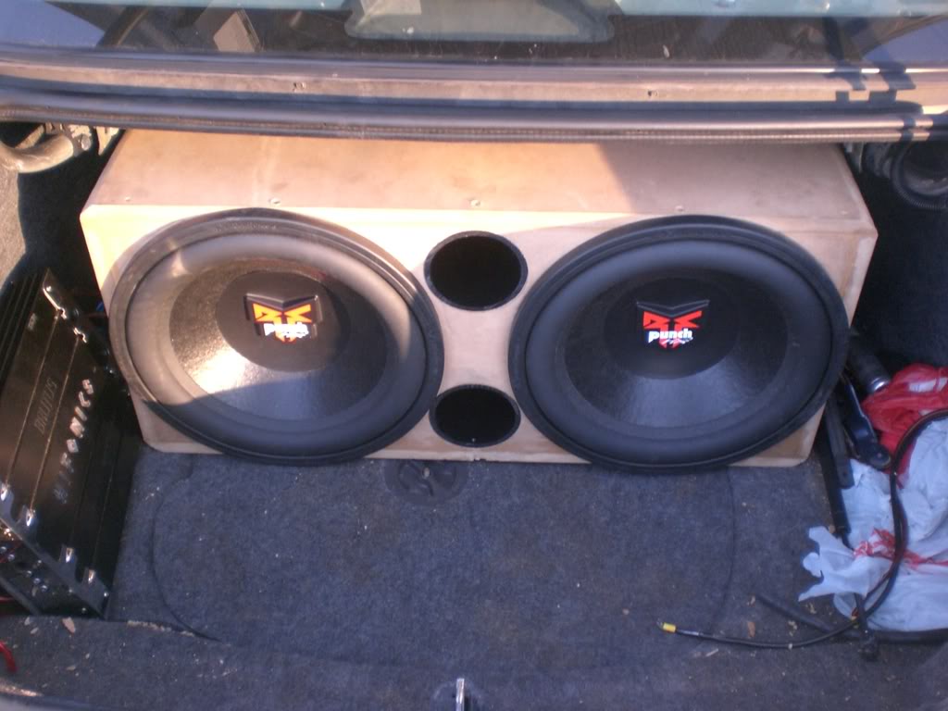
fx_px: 1041
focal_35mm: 38
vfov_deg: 37.7
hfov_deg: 49.0
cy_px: 356
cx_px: 474
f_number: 3.1
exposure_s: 1/80
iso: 200
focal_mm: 6.3
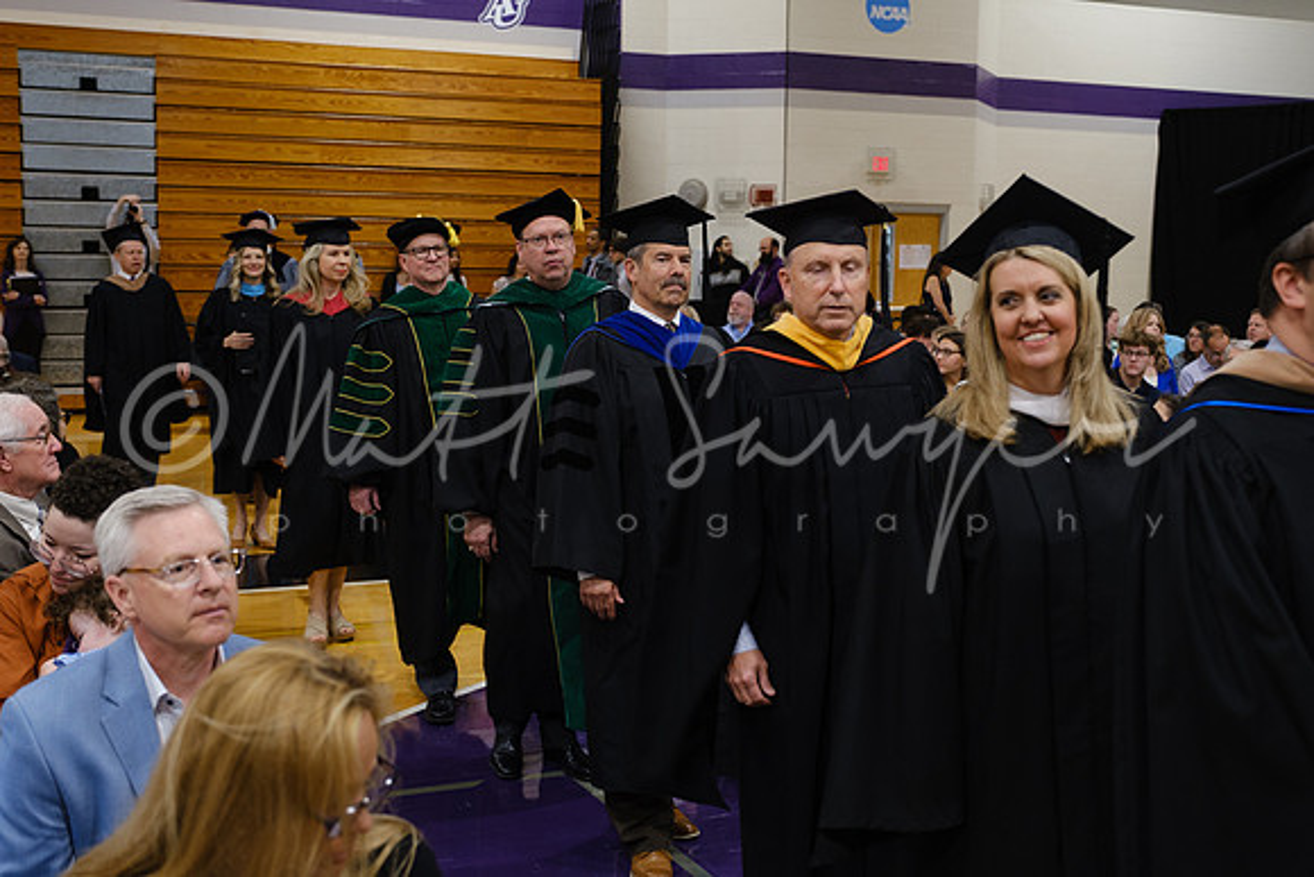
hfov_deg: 46.4
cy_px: 438
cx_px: 657
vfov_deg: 31.9
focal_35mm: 42
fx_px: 1533
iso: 1250
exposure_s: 1/100
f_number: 3.2
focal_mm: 28.3
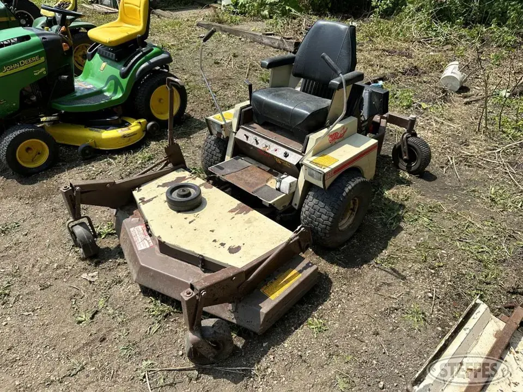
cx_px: 262
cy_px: 196
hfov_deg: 71.6
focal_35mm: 24
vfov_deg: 56.8
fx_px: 363
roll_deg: -1.2
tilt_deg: -36.0
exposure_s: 1/3472
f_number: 1.78
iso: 80
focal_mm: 6.86
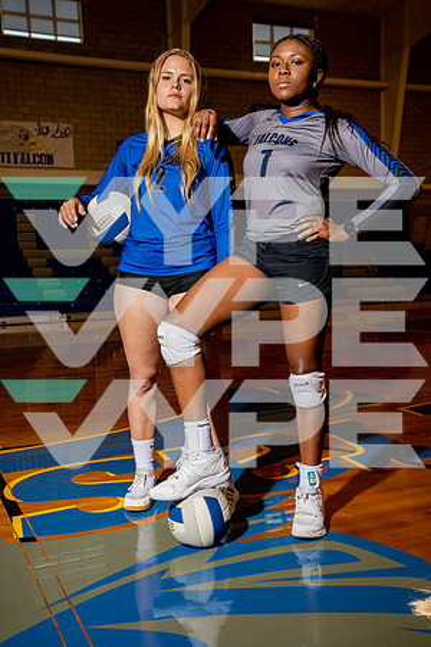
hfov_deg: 33.4
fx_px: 718
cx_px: 216
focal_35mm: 40
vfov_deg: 48.5
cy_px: 324
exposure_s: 1/250
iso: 200
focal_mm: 40
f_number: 5.6
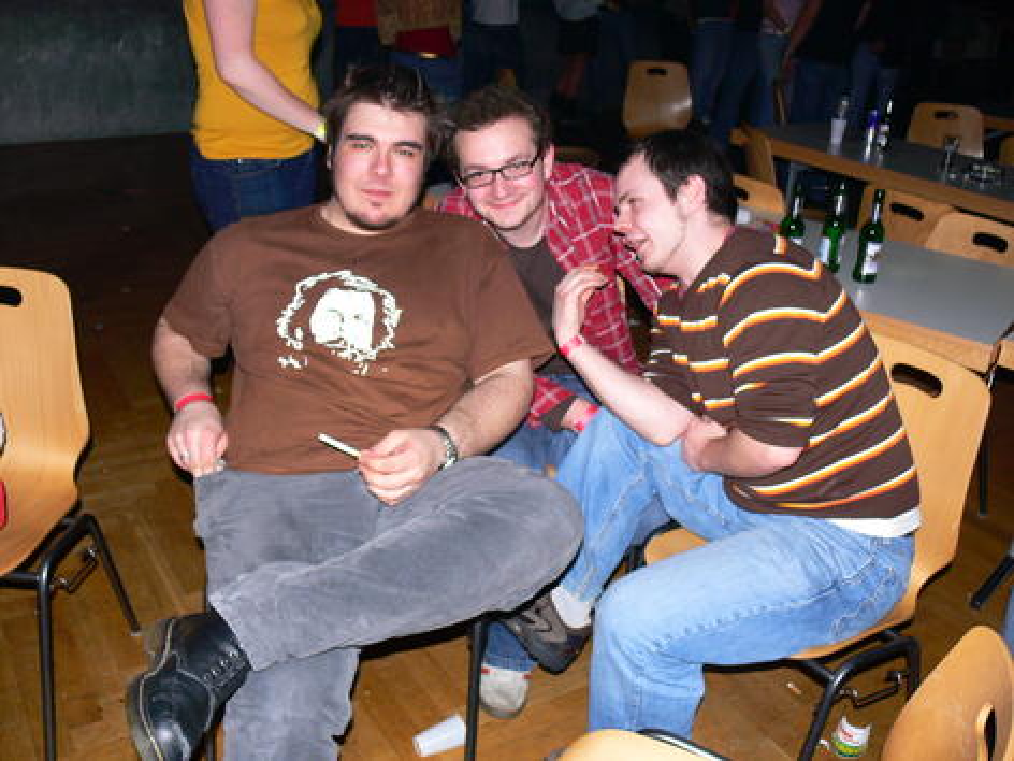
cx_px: 507
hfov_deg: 52.6
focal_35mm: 35
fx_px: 1025
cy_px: 380
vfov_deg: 40.7
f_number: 2.8
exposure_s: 1/30
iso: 100
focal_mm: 7.4
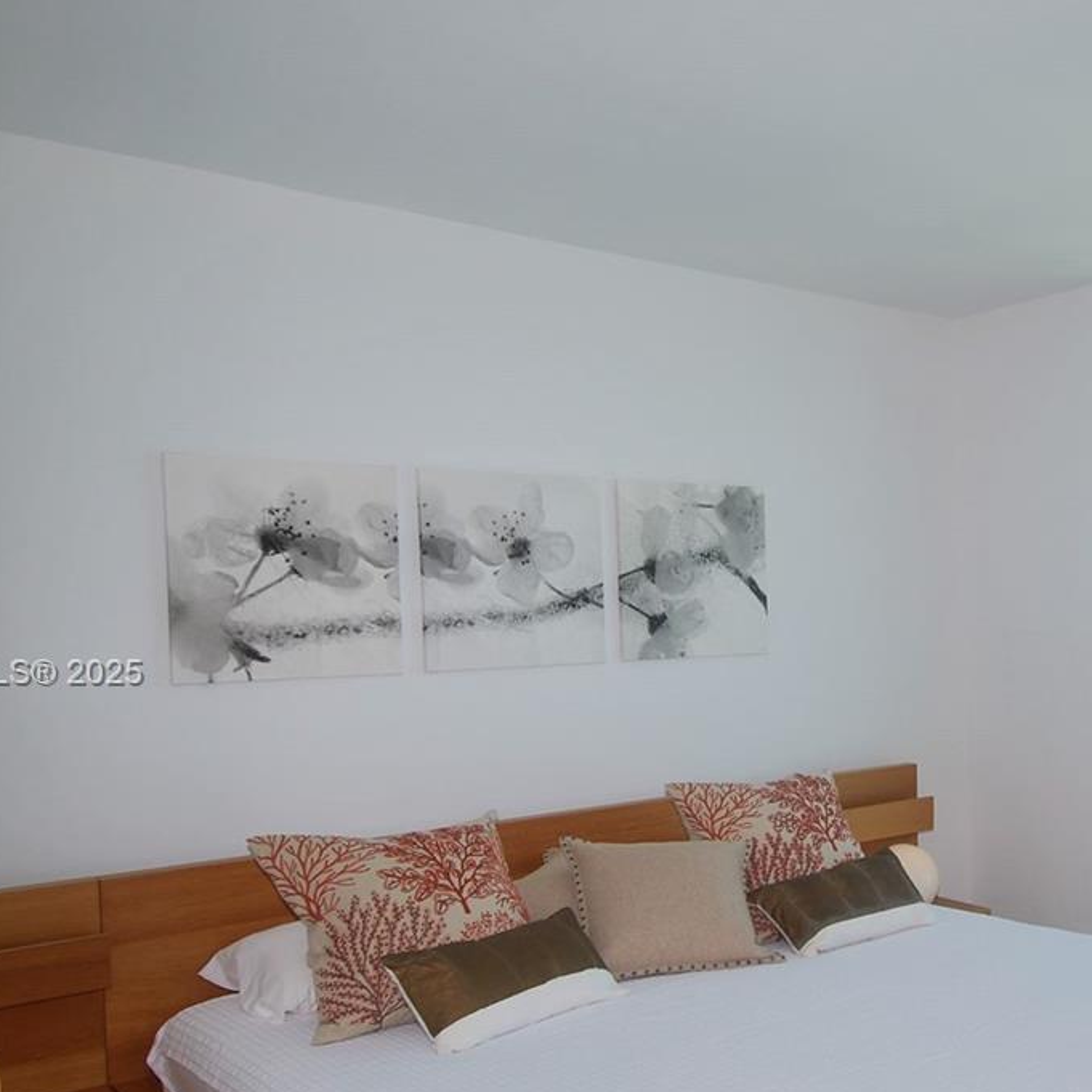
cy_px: 675
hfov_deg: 43.3
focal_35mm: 36
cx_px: 912
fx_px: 1285
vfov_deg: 45.7
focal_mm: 12
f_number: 6.3
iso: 100
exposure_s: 1/160
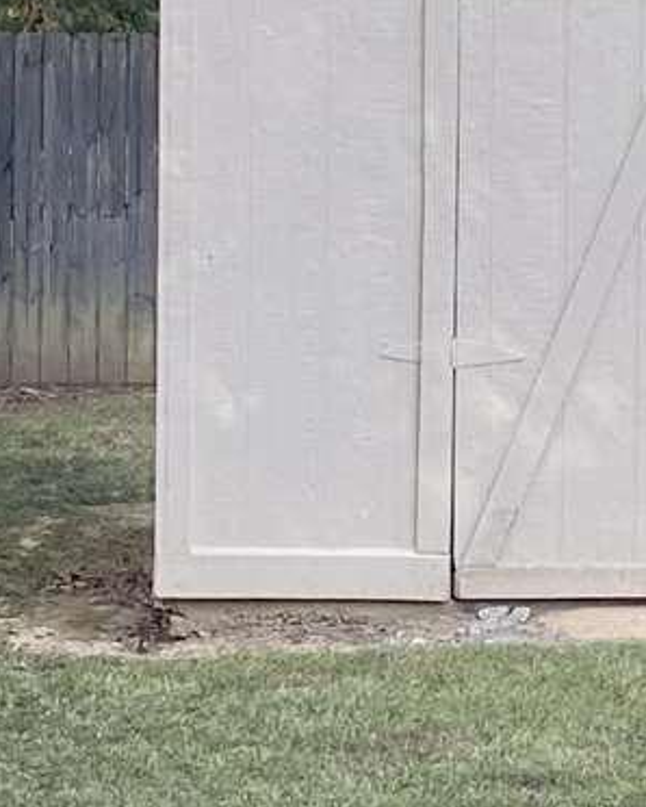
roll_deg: -0.3
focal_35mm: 157
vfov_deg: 12.3
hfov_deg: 9.7
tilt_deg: -2.5
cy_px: 293
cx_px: 822
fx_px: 3749
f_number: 1.8
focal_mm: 4.25
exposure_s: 1/398
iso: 32
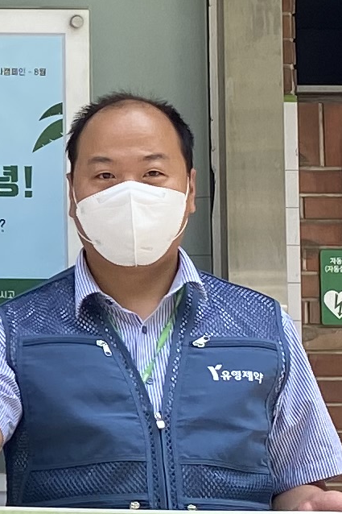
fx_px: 2438
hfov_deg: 7.5
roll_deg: +0.1
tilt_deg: +4.7
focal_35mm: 171
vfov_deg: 12.0
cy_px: 172
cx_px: -505
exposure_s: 1/637
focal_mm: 4.25
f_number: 1.8
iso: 32
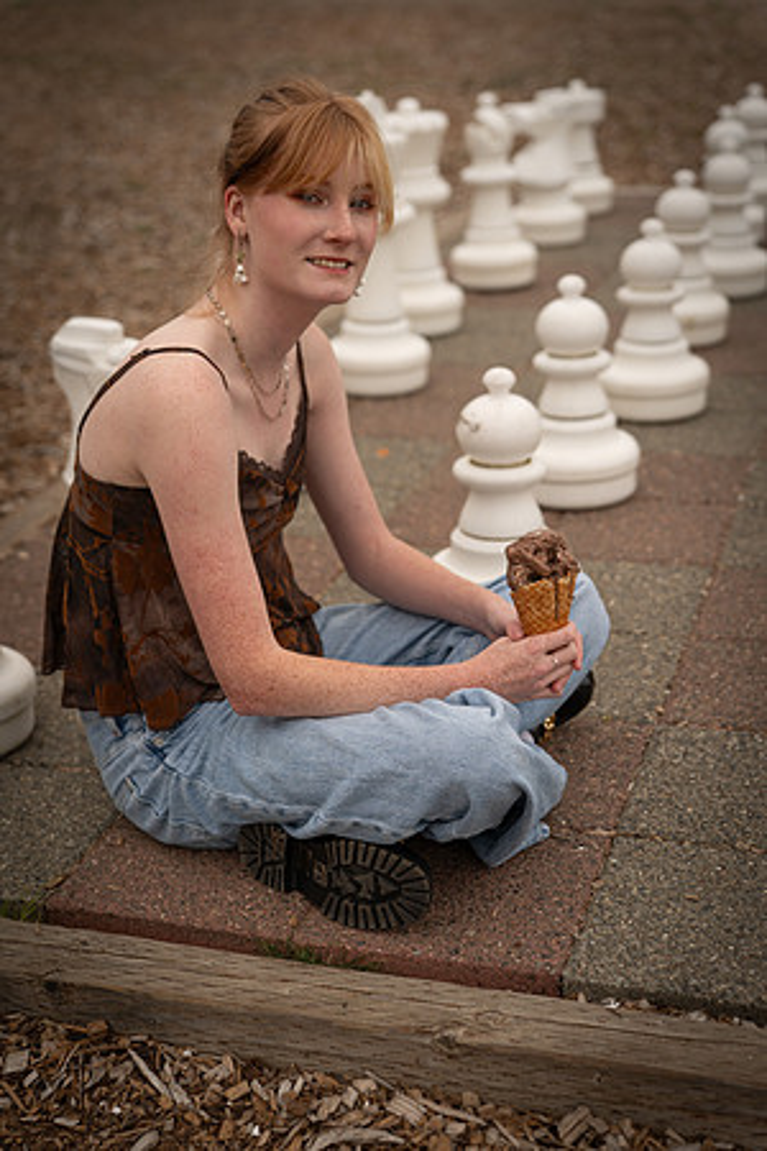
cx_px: 384
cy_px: 576
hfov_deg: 26.0
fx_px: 1662
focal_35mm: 52
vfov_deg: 38.2
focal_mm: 52
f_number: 2.8
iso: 100
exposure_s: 1/500
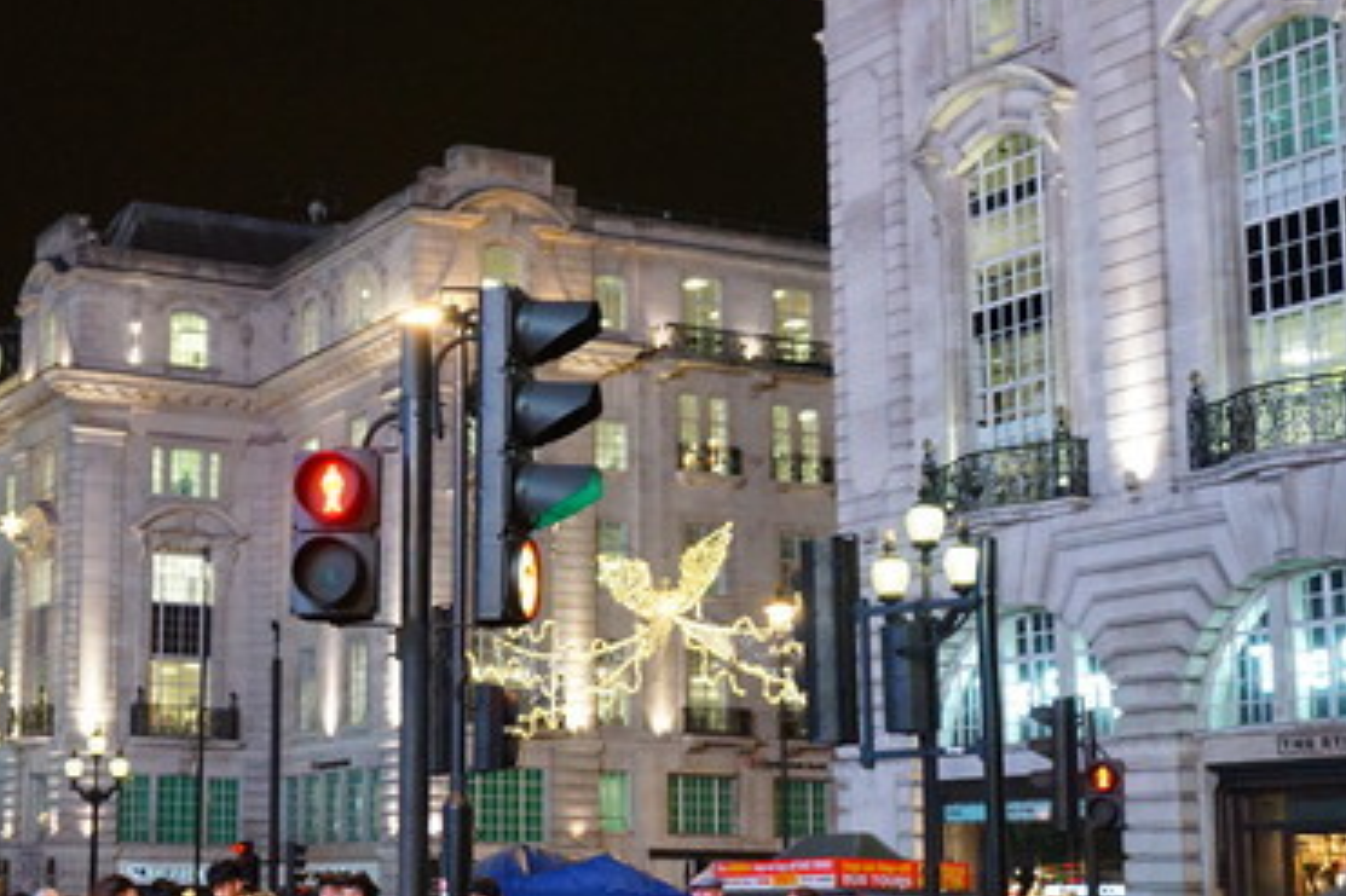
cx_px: 272
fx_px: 2354
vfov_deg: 21.5
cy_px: 521
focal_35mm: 63
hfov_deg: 31.1
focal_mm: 26
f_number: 4.5
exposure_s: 1/80
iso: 3200
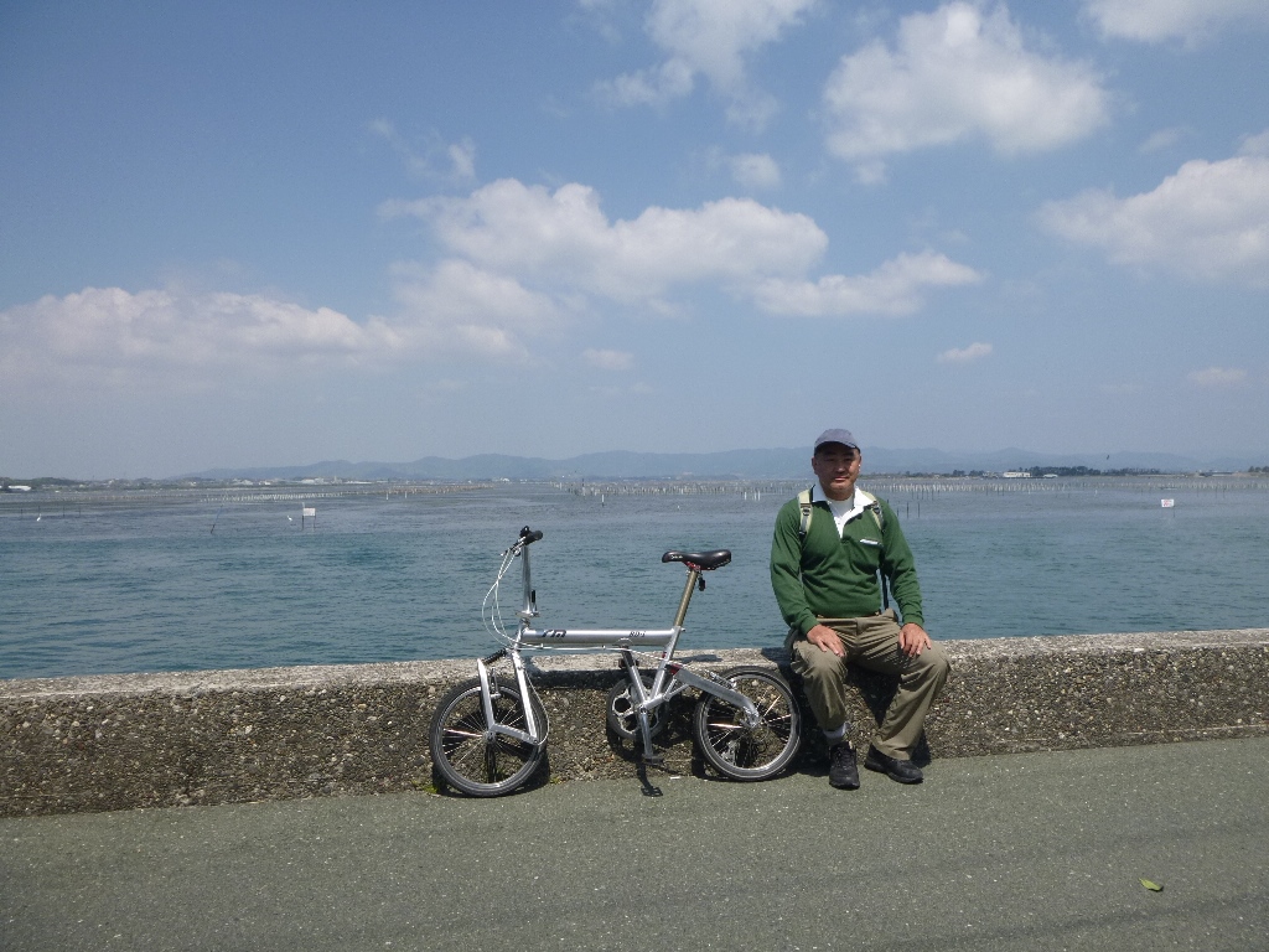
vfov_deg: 48.2
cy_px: 476
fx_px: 1063
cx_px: 634
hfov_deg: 61.7
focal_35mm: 29
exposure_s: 1/640
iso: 100
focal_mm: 5.2
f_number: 4.1
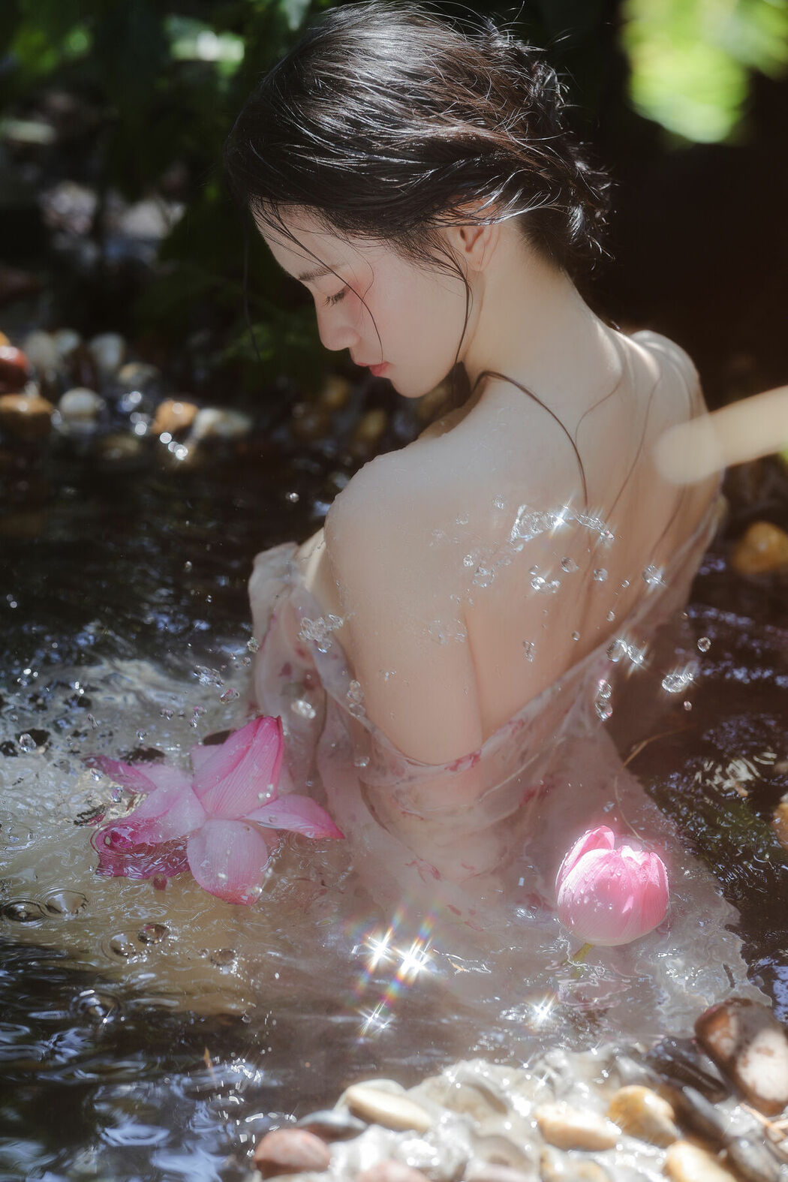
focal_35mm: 84
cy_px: 591
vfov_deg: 24.2
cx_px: 394
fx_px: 2758
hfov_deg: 16.3
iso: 400
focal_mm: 85
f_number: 2.5
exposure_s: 1/2000
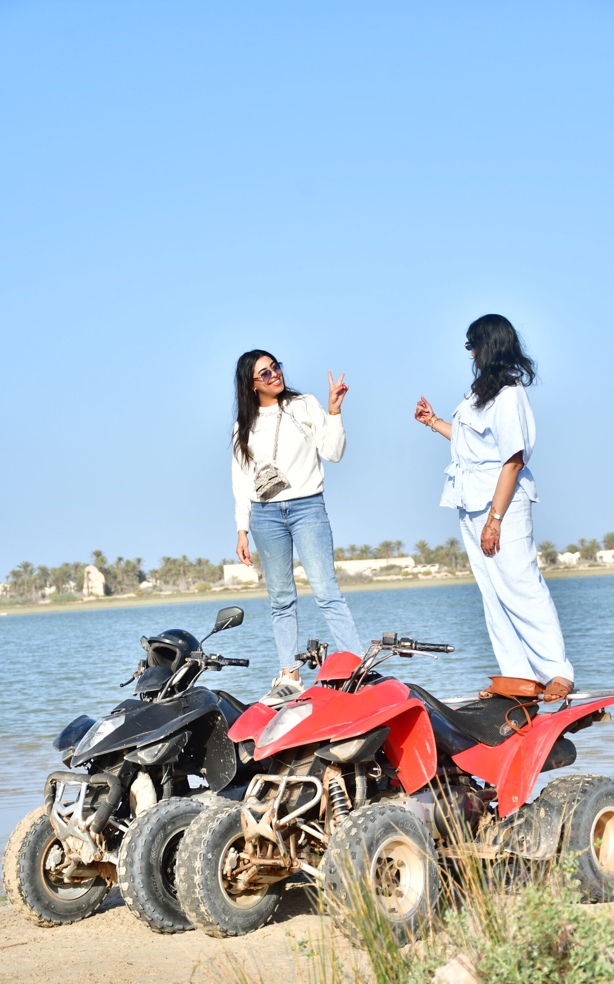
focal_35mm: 69
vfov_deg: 29.8
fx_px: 1848
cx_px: 301
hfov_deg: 18.9
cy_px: 495
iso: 100
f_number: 4.5
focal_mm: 45
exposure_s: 1/640
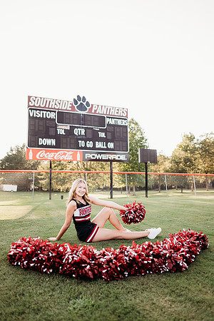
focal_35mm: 24
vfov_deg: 73.7
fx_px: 214
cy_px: 160
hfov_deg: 53.1
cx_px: 107
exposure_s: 1/500
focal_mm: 24
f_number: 2
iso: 125
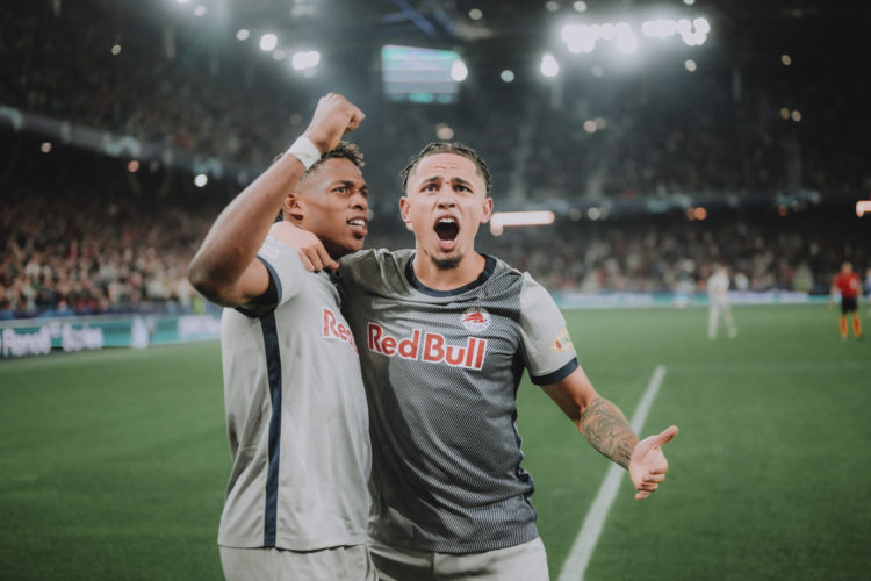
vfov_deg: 27.0
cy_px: 290
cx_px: 436
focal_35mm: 50
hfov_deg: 39.6
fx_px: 1210
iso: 2000
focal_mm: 50
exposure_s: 1/3200
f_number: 1.8
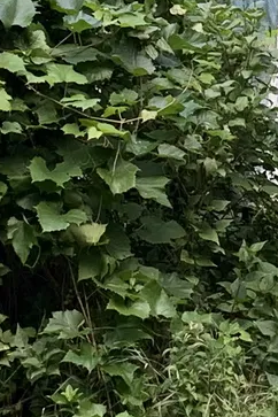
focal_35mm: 179
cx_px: 386
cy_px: -223
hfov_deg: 7.6
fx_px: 2073
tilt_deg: +5.6
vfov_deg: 11.0
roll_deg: -4.6
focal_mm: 4.25
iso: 25
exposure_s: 1/121
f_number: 1.8
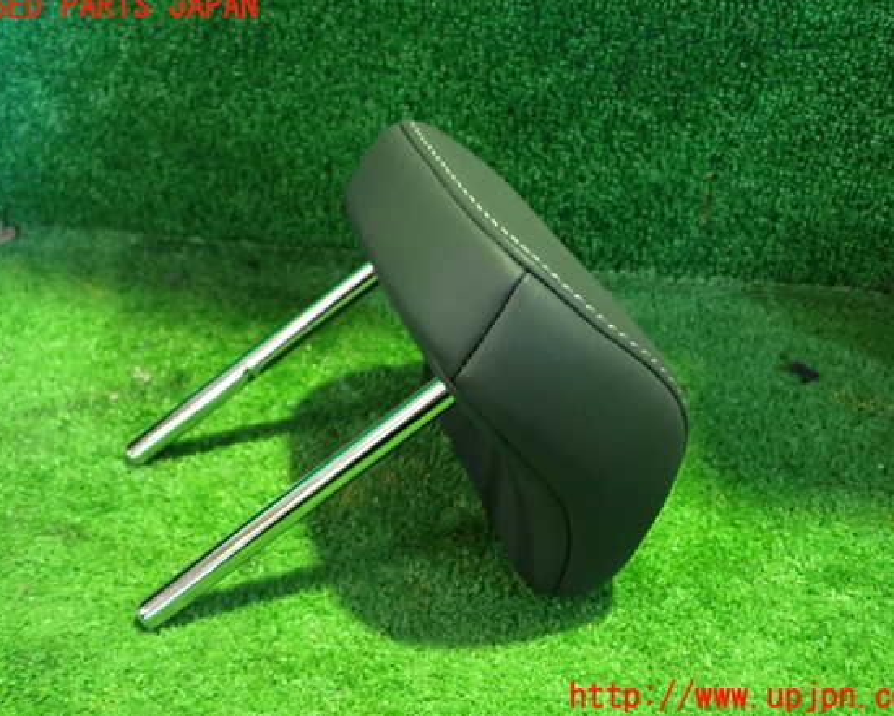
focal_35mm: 34
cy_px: 352
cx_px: 449
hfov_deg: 52.8
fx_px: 900
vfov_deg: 43.4
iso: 800
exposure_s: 1/15
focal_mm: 5.79
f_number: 2.4
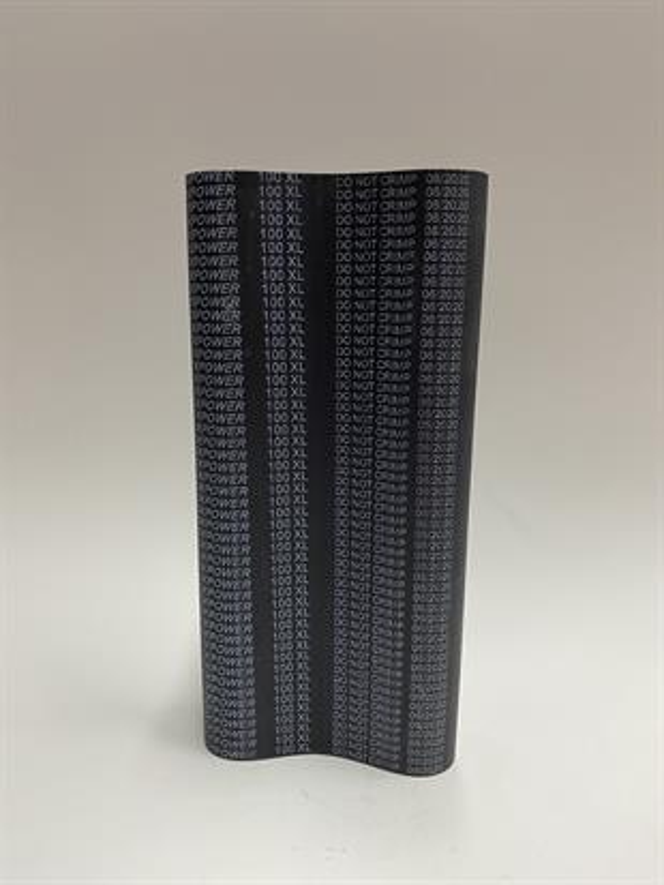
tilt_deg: -11.8
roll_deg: +0.6
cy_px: 442
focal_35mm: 26
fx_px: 665
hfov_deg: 53.1
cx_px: 332
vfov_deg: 67.3
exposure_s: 1/50
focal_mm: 4.25
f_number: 1.8
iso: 125
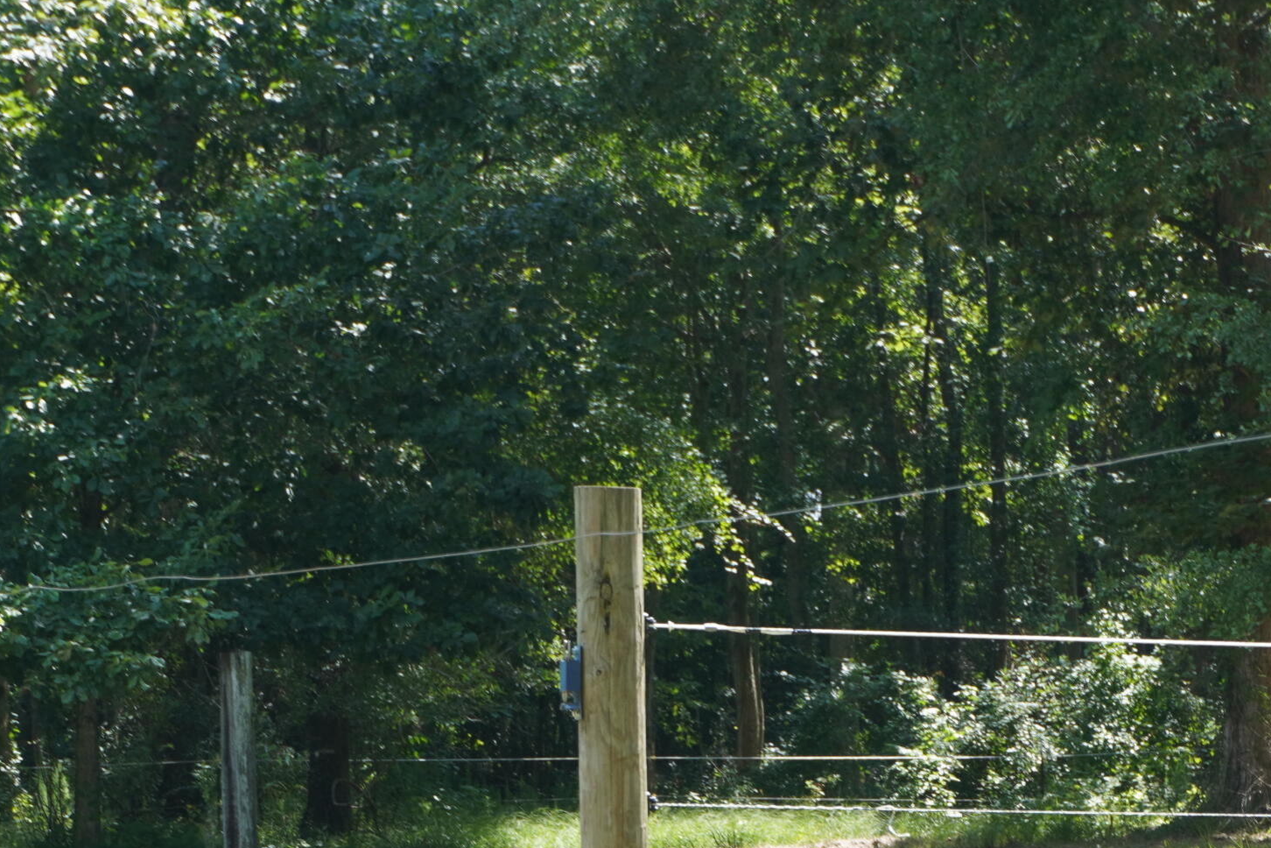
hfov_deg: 13.2
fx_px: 5472
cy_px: 705
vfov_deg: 8.8
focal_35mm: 155
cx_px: 807
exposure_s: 1/100
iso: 100
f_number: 6.3
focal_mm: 50
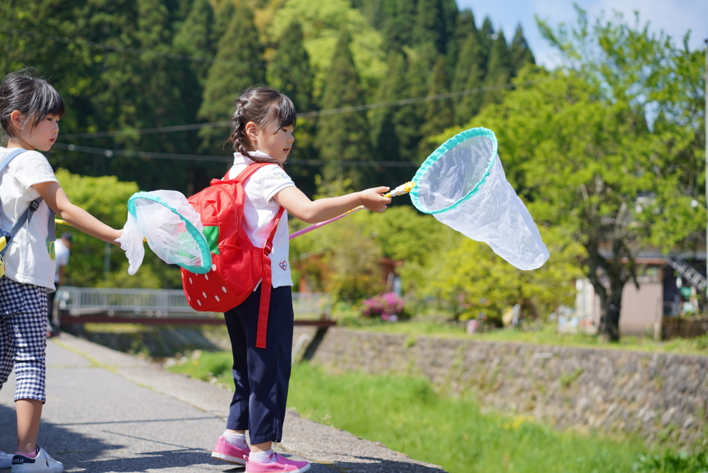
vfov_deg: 24.7
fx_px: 1082
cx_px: 354
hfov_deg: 36.2
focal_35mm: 55
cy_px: 236
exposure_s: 1/1000
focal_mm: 55
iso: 100
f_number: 3.2
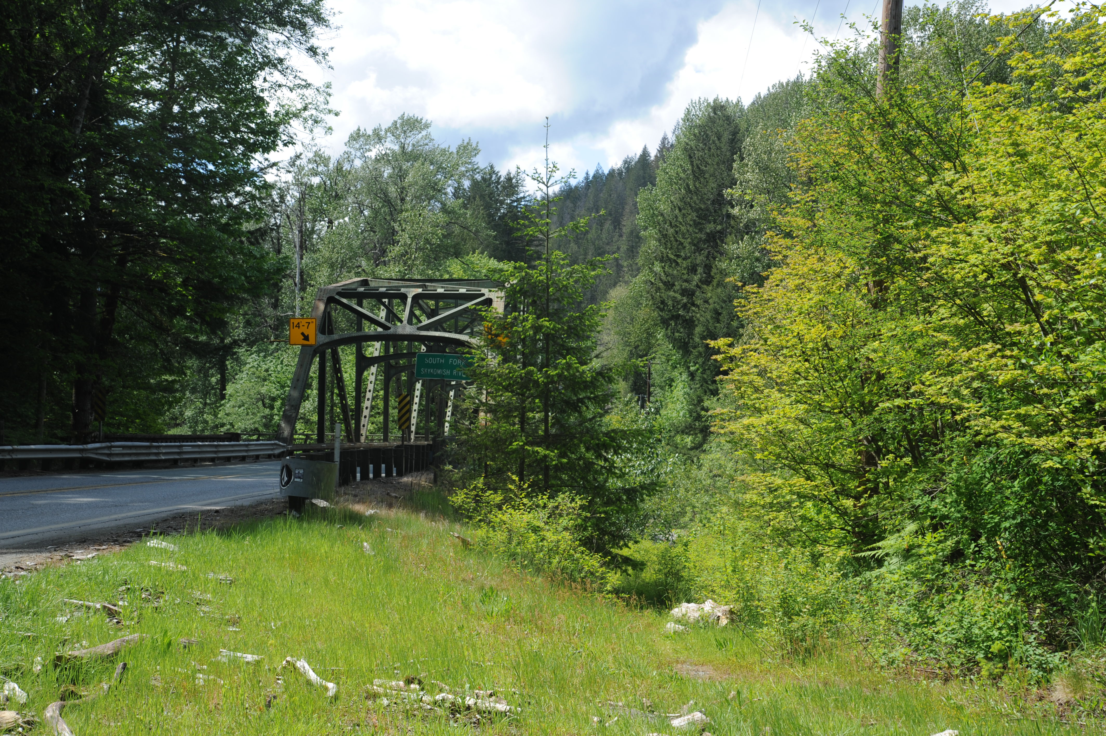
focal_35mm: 46
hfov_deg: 42.8
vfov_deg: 29.2
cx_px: 553
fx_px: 1412
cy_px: 368
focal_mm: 46
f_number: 11
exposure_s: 1/160
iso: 200
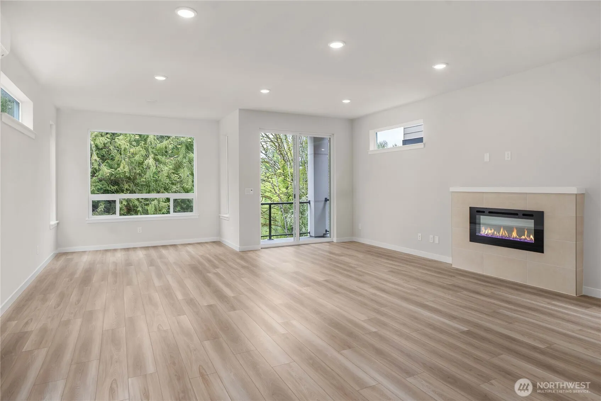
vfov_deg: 62.0
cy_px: 200
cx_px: 300
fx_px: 334
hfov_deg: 83.9
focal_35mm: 20
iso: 1000
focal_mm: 20
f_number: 7.1
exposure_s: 1/25
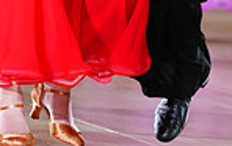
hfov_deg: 3.6
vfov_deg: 2.2
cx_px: 161
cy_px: -254
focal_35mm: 582
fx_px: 3685
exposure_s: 1/400
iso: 2500
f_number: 2.8
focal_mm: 146
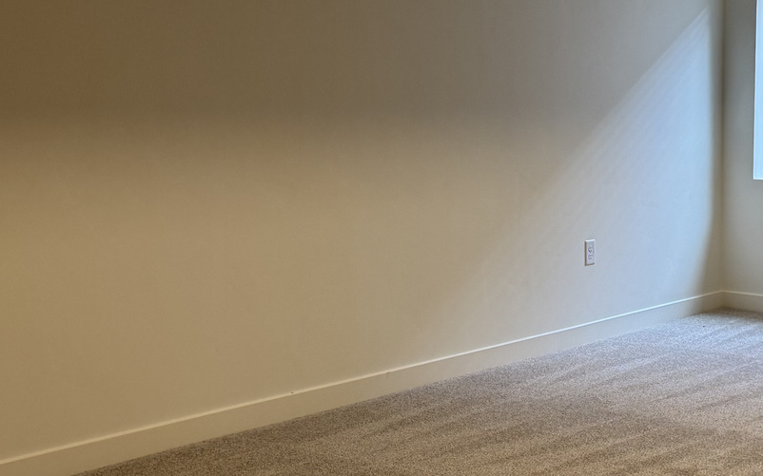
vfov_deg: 20.0
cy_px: 273
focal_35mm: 65
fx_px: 1351
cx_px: 633
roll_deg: +0.1
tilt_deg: -9.9
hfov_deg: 30.6
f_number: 1.78
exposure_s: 1/120
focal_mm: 6.76
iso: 125
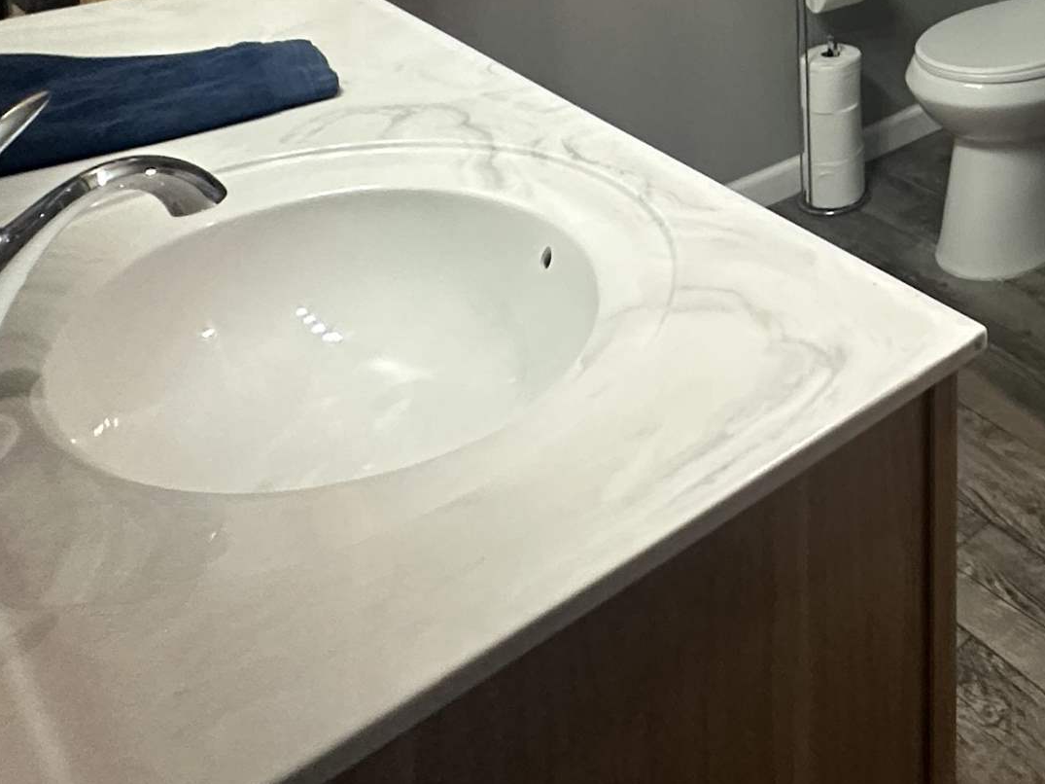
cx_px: 1207
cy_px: -333
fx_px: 1207
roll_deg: -1.1
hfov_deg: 37.3
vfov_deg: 27.4
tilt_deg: -3.3
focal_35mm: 40
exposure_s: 1/60
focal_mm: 2.22
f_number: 2.2
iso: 320
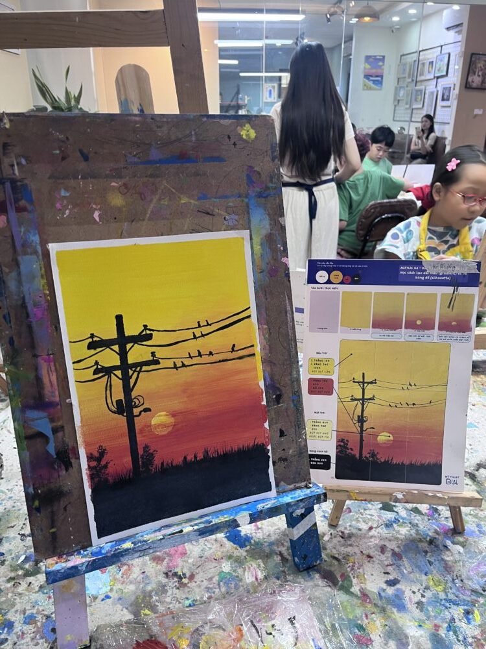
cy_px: 324
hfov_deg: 53.1
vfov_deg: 67.3
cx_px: 243
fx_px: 487
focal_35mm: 26
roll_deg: +1.8
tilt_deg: -23.1
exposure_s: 1/50
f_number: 1.6
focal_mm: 5.1
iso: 80
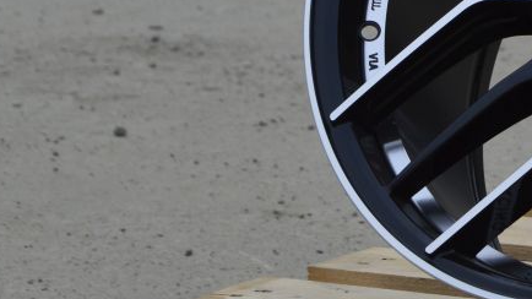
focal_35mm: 456
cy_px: 25
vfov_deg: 2.7
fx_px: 6438
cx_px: 682
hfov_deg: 4.7
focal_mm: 105
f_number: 11
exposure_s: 1/400
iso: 400
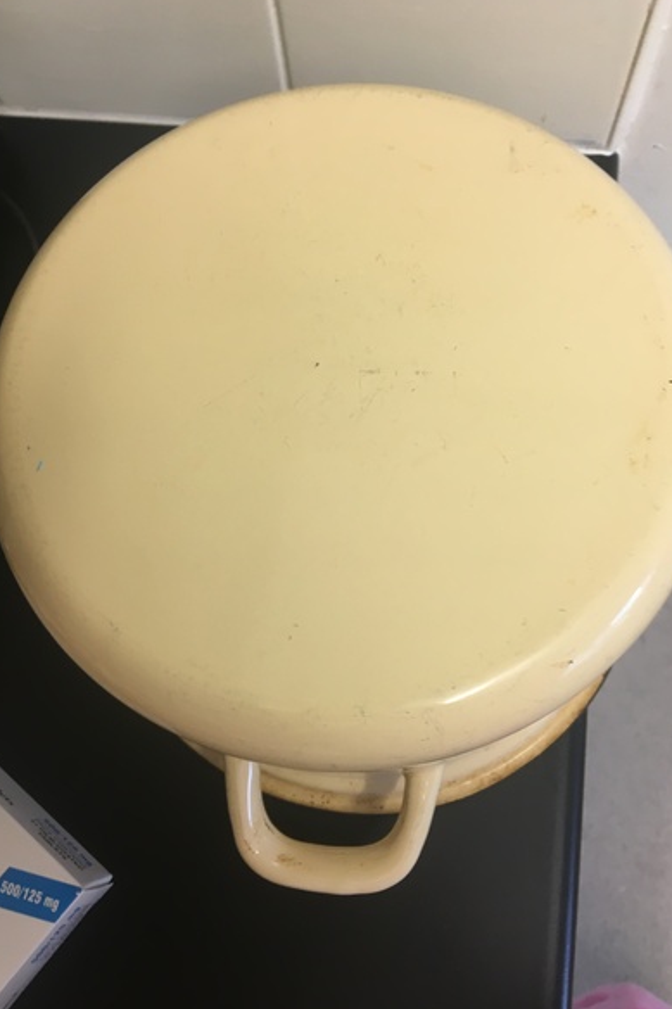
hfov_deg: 42.3
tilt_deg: -70.6
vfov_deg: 60.3
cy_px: 496
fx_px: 868
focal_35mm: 31
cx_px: 337
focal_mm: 4.15
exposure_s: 1/33
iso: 80
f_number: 2.2
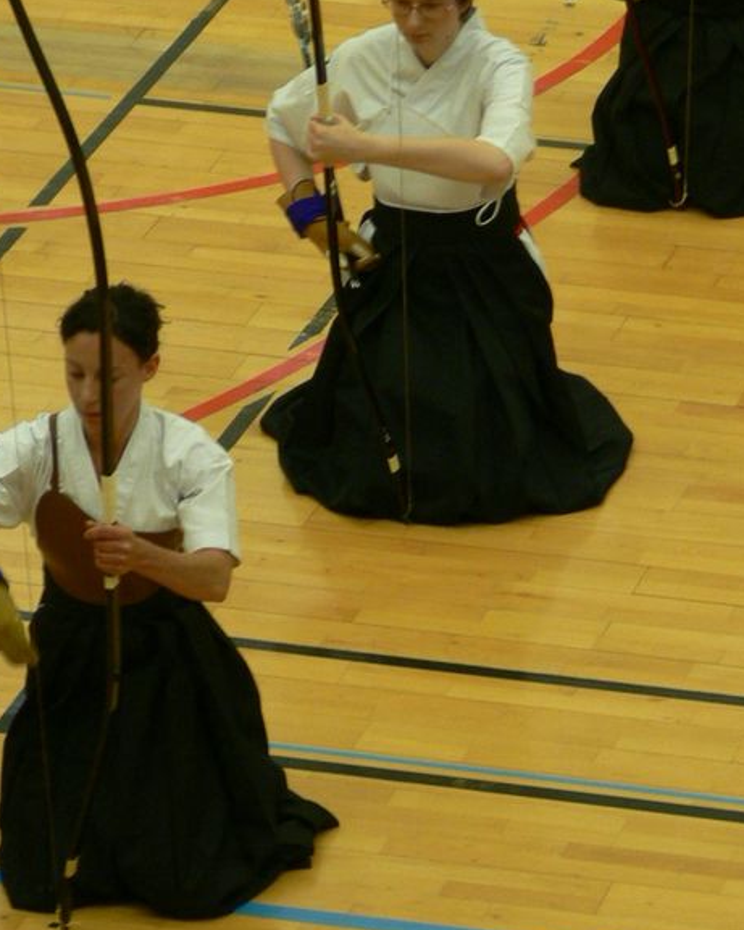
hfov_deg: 5.2
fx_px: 8228
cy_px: 82
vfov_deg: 6.5
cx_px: 471
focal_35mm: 299
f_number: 3.2
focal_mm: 24.6
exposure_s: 1/30
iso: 150
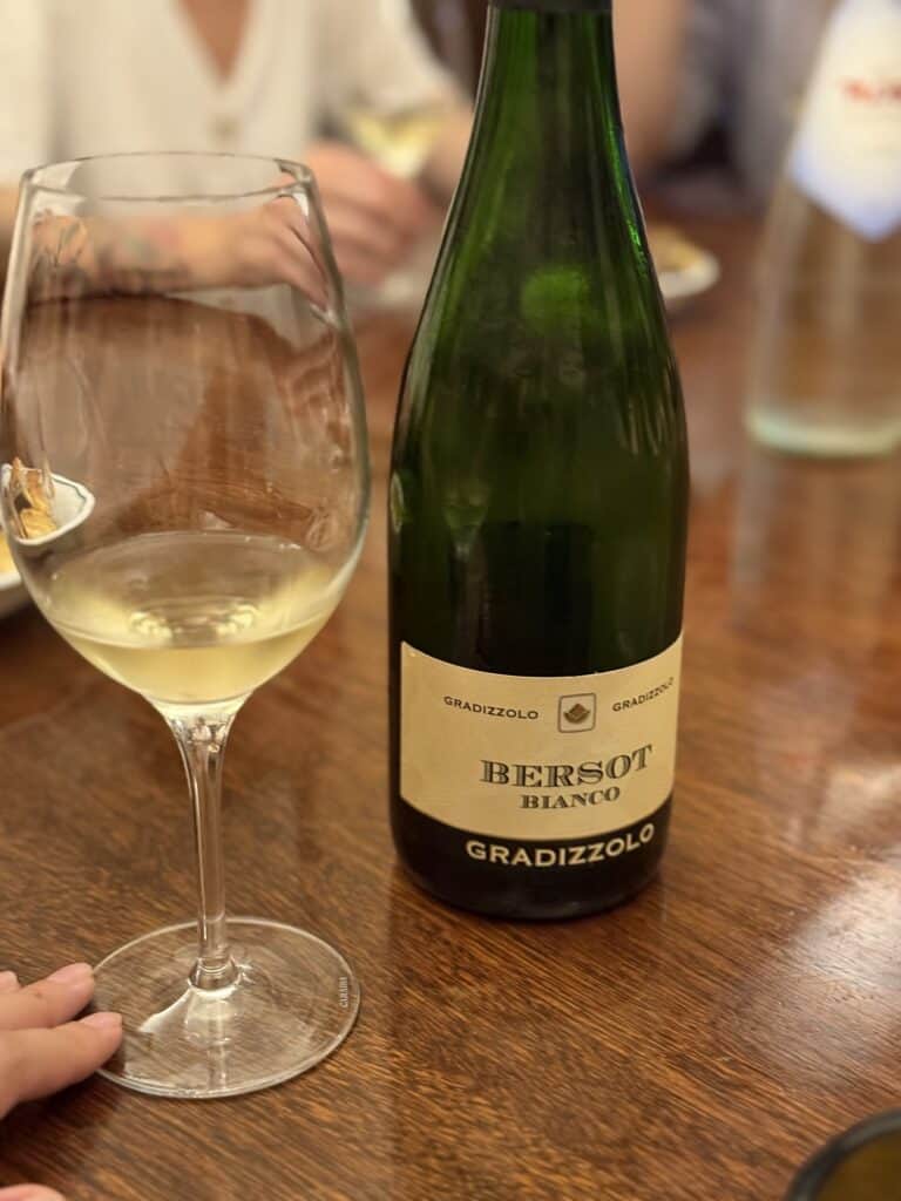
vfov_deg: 39.7
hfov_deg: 30.3
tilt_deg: -22.5
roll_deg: -0.4
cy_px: 600
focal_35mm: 48
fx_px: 1666
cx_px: 450
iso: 640
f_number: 1.78
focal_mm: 6.76
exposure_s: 1/25
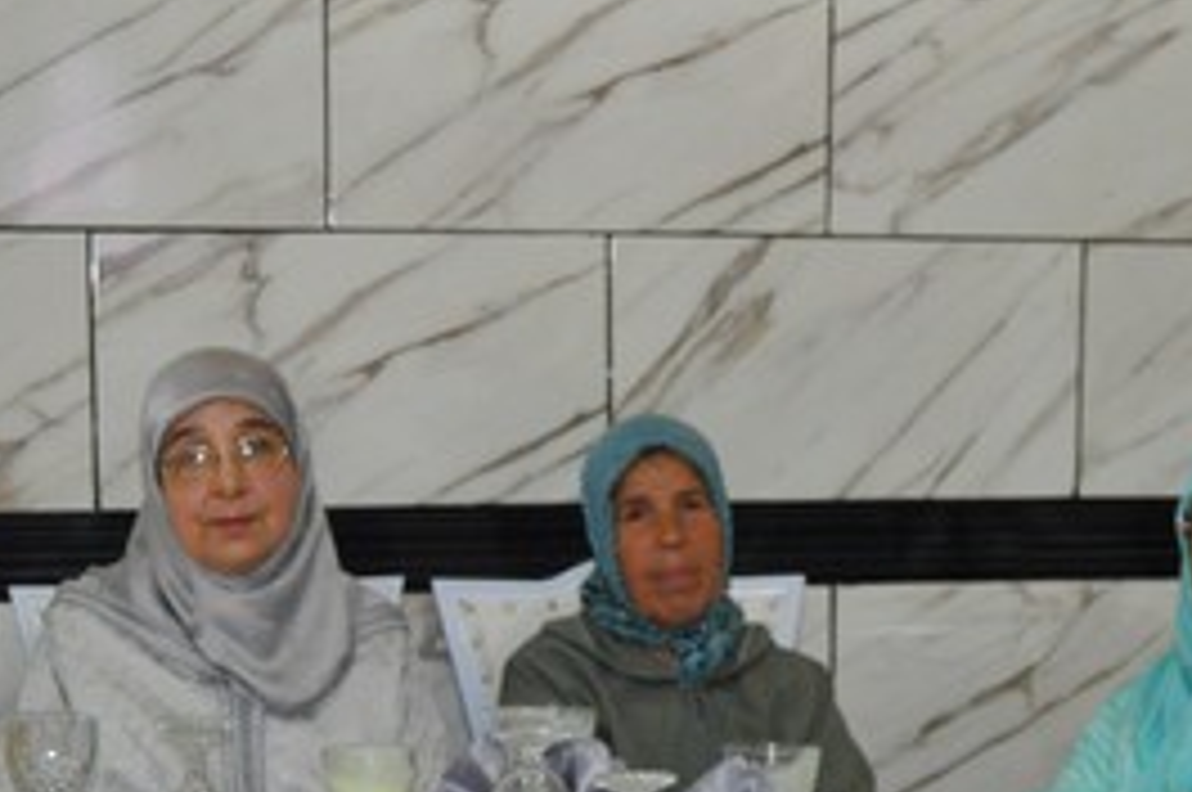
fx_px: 2877
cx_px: 733
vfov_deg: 15.4
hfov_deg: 23.4
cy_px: 794
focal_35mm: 87
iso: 800
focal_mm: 24
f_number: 3.8
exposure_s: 1/60
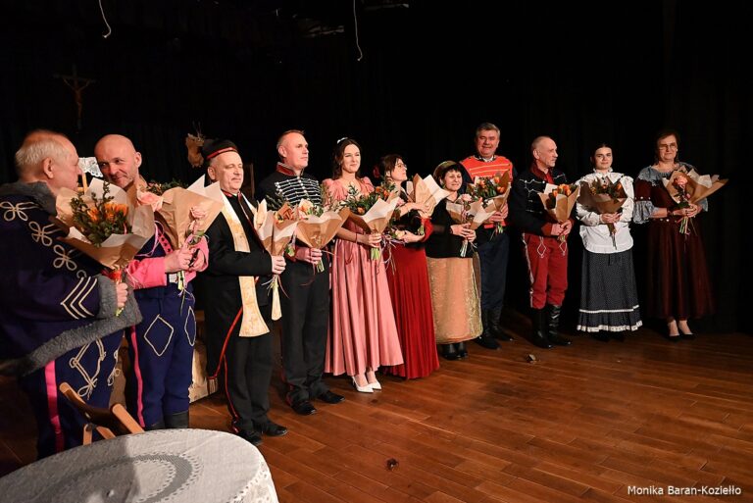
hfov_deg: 66.4
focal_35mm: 28
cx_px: 376
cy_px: 252
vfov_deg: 47.2
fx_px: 576
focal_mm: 27.5
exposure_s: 1/320
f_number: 4
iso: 10000
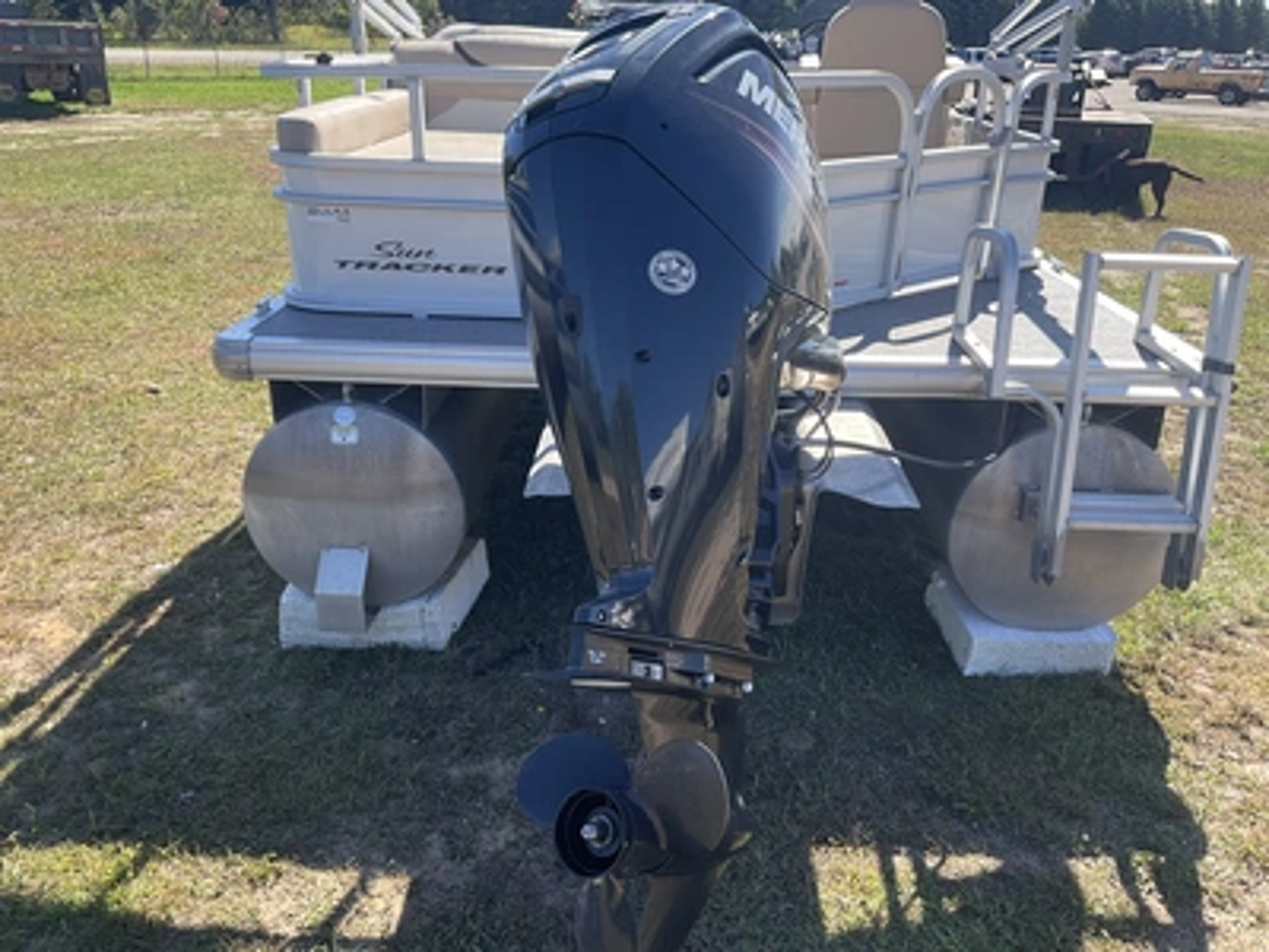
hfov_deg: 61.7
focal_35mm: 29
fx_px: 1063
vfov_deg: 48.2
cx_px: 634
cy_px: 476
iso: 25
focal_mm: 3
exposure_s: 1/461
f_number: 1.8
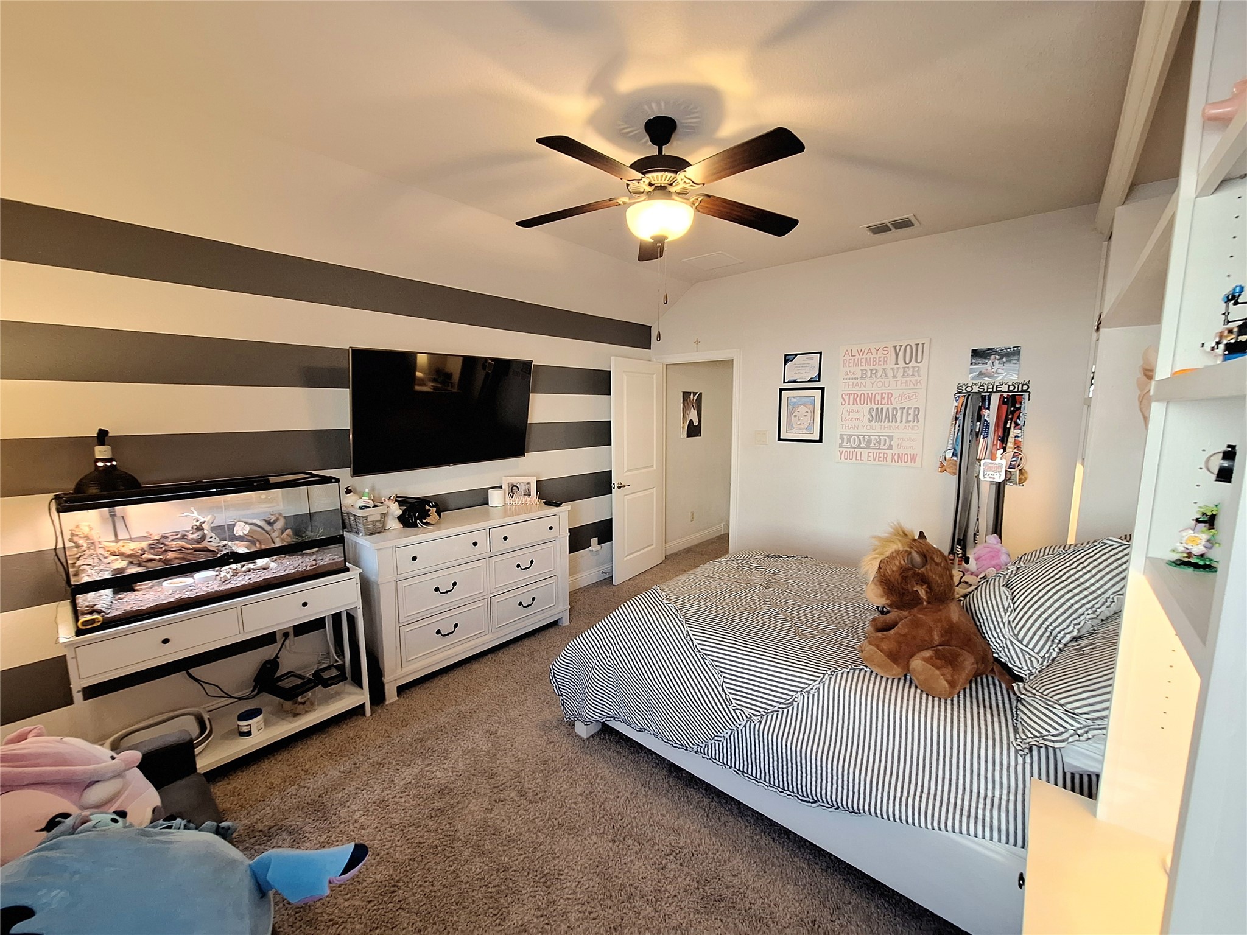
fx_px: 468
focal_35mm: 13
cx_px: 624
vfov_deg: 89.9
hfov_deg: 106.2
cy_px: 468
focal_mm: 1.74
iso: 125
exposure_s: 1/40
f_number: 2.2
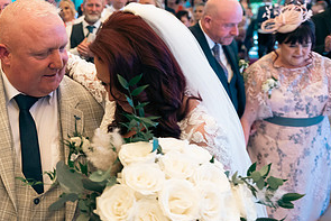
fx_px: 580
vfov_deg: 21.5
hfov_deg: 30.3
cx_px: 22
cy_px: 75
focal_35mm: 63
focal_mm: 32
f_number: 3.5
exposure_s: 1/200
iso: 250
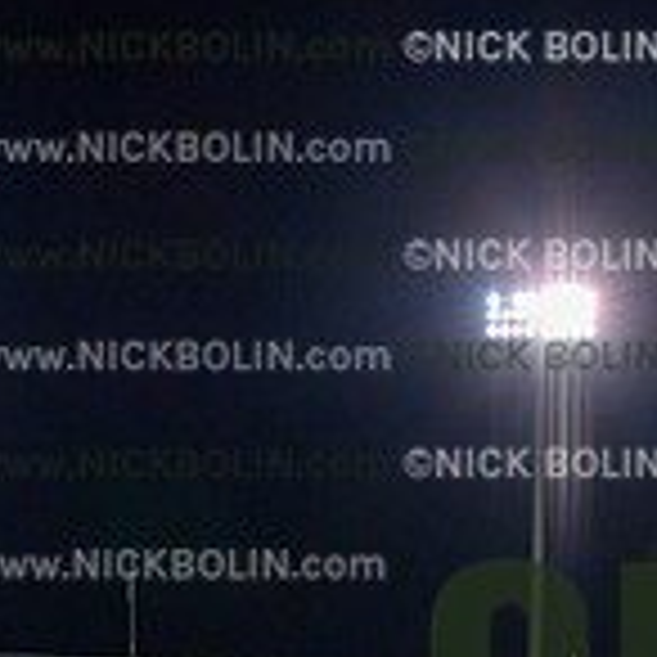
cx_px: 747
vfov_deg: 20.1
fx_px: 1739
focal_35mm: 81
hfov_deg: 20.3
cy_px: 776
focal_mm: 24
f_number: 4
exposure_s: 1/1000
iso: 5000
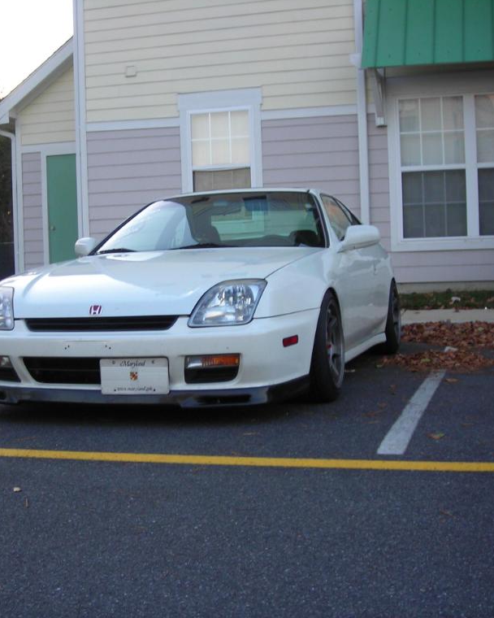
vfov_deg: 37.3
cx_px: 206
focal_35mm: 50
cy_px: 307
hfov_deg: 30.2
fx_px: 914
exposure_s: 1/27.6
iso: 50
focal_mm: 6.3
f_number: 3.2
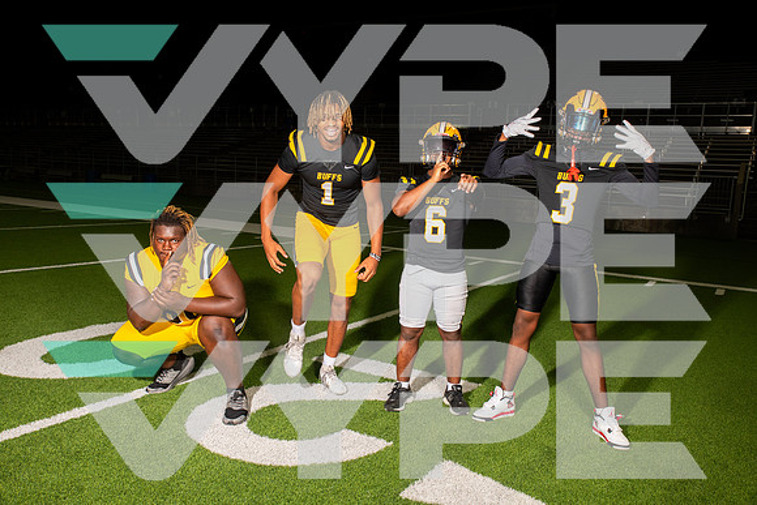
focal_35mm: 32
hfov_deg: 58.7
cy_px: 252
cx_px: 378
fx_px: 673
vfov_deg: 41.1
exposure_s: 1/320
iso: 800
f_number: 7.1
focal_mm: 32
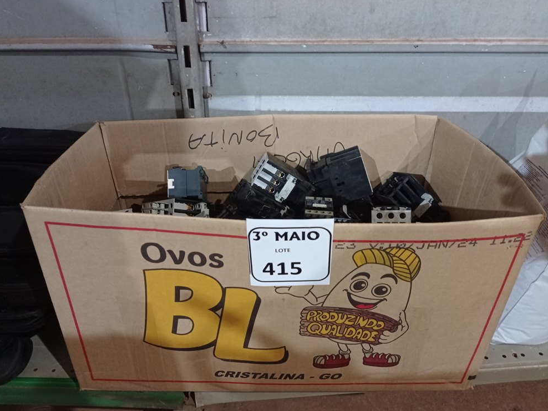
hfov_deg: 61.6
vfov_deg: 48.2
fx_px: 459
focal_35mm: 29
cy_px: 206
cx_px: 265
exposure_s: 1/15
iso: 837
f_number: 1.79
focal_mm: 4.7
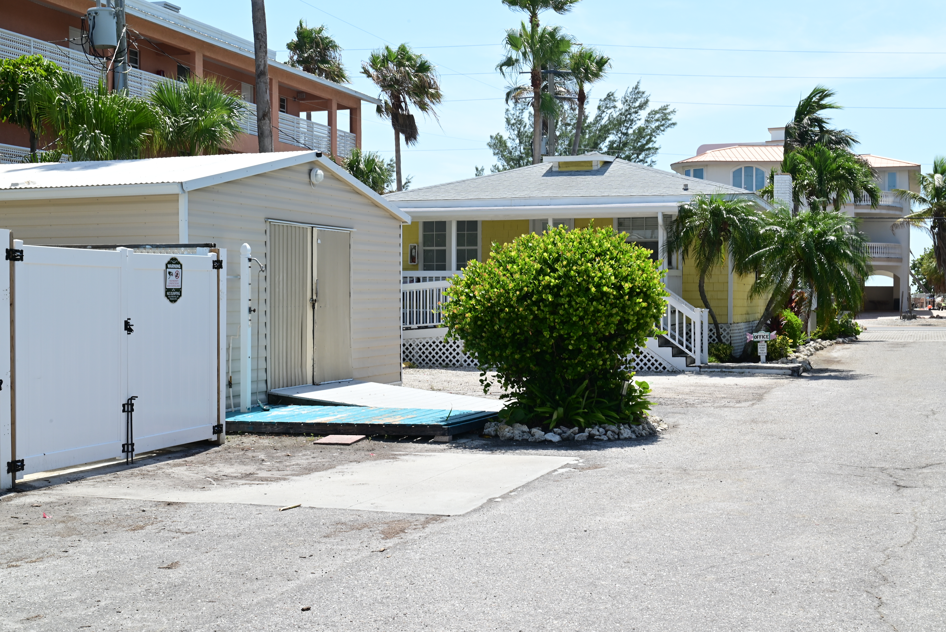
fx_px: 1262
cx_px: 473
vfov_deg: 28.1
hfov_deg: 41.1
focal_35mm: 48
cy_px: 316
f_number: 18
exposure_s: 1/80
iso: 250
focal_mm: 48
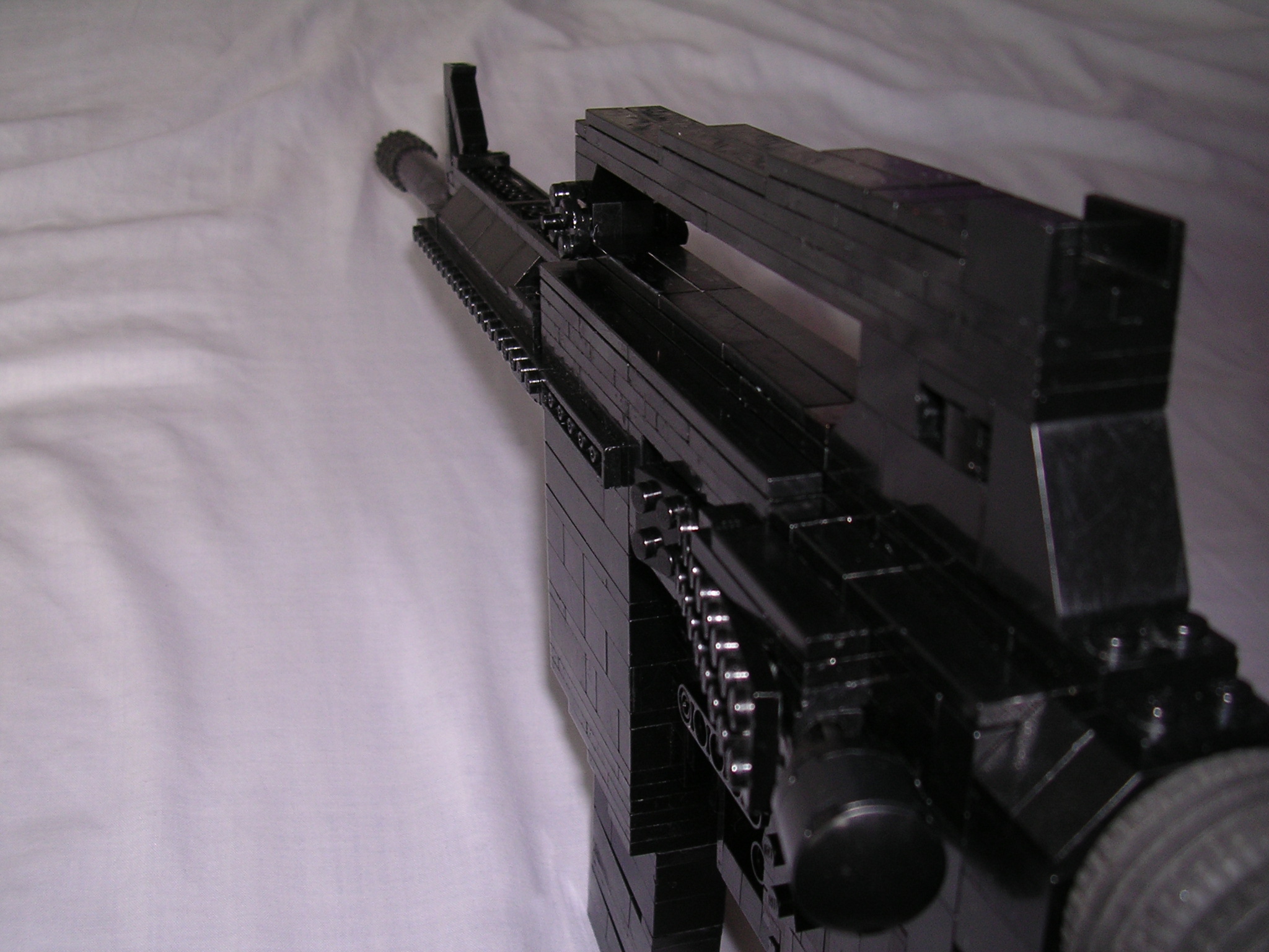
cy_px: 476
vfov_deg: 37.7
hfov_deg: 49.0
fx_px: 1393
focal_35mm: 38
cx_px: 634
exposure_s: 1/60.1
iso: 100
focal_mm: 5.8
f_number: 2.8
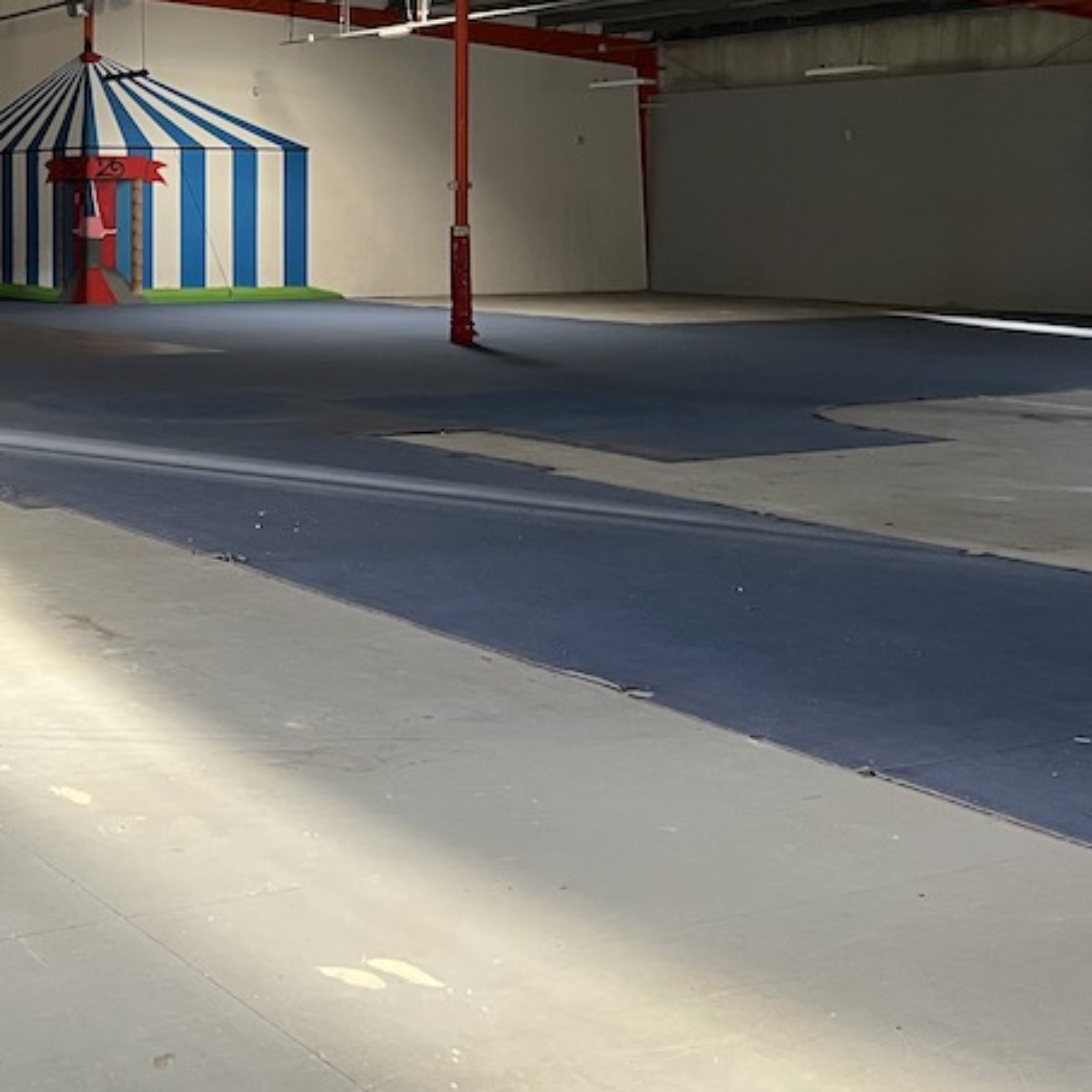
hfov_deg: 30.3
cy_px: 217
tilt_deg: -2.1
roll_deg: +1.0
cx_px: -27
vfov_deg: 31.9
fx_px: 1856
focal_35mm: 52
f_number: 1.5
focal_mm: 5.7
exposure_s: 1/60
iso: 320
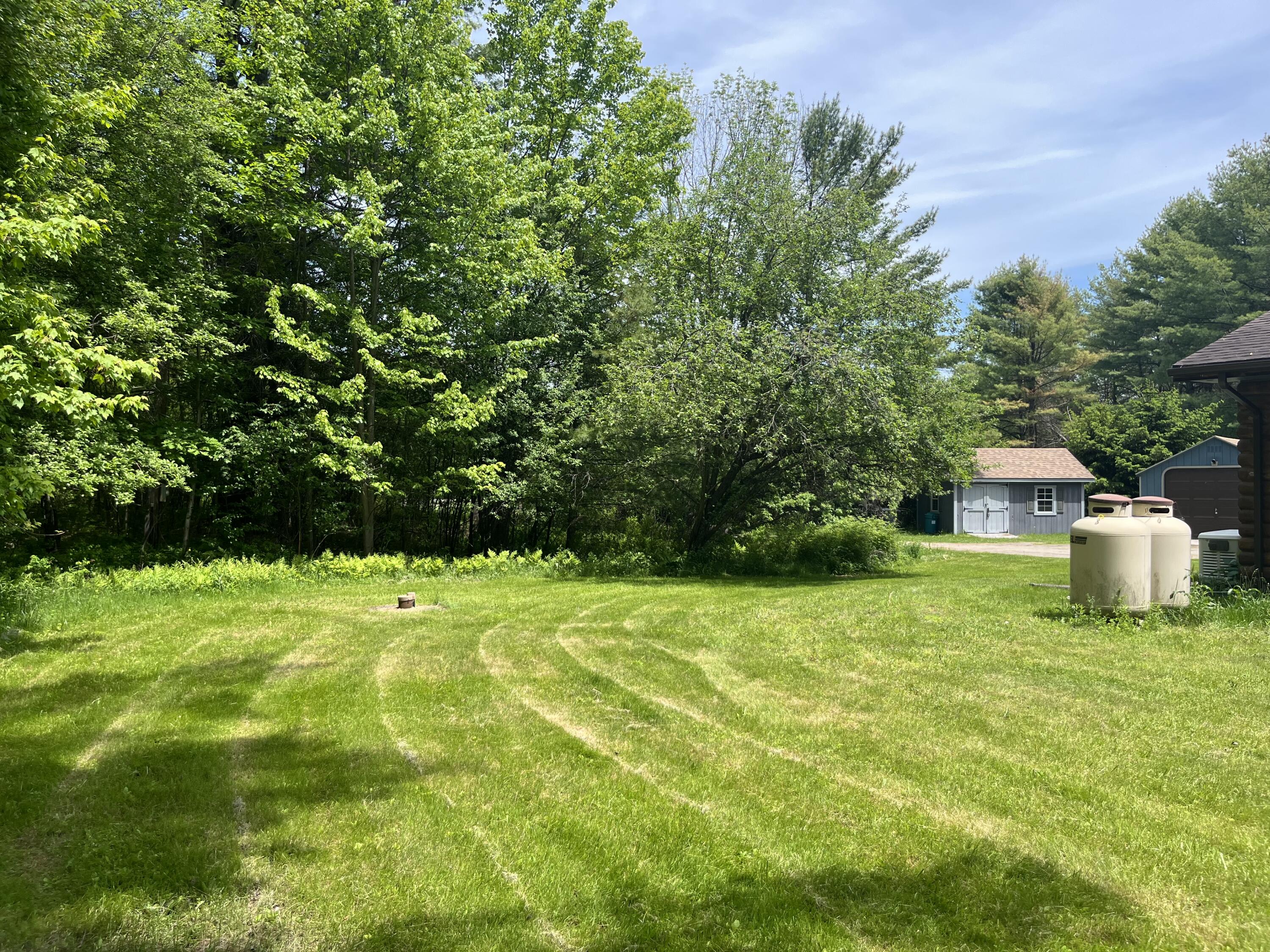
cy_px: 476
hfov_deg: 67.3
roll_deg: +0.5
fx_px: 954
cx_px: 635
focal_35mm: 26
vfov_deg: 53.1
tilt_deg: +0.1
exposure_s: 1/1266
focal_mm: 5.1
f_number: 1.6
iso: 50
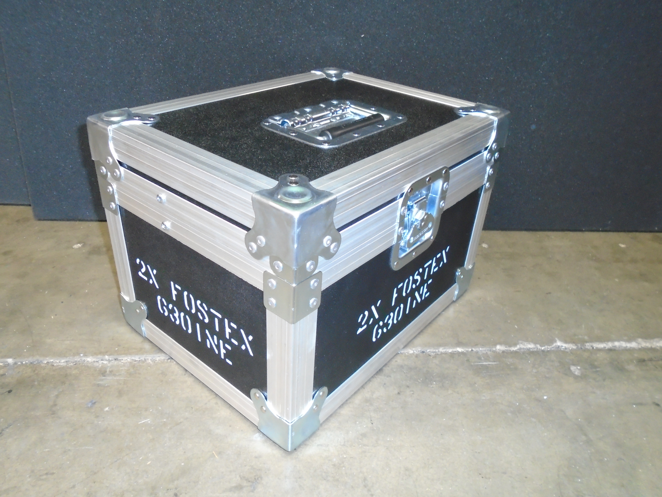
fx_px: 497
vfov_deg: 53.1
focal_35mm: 26
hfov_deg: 67.3
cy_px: 248
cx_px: 331
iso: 400
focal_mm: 4.6
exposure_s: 1/30
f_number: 3.2
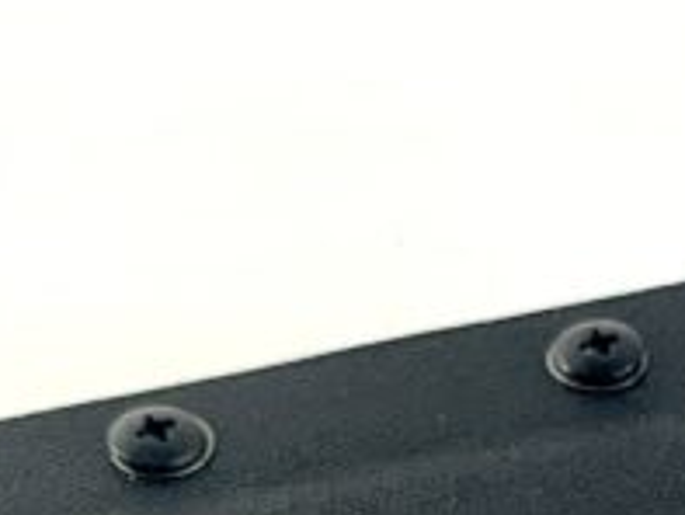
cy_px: 1194
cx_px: 793
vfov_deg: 9.8
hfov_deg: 14.2
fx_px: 2673
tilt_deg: -54.3
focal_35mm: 135
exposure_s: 1/121
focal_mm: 4.25
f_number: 1.8
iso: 50
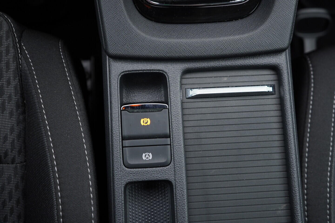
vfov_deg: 36.9
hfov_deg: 53.1
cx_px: 168
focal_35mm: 36
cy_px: 112
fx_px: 335
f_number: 2.8
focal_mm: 24
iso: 200
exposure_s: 1/40
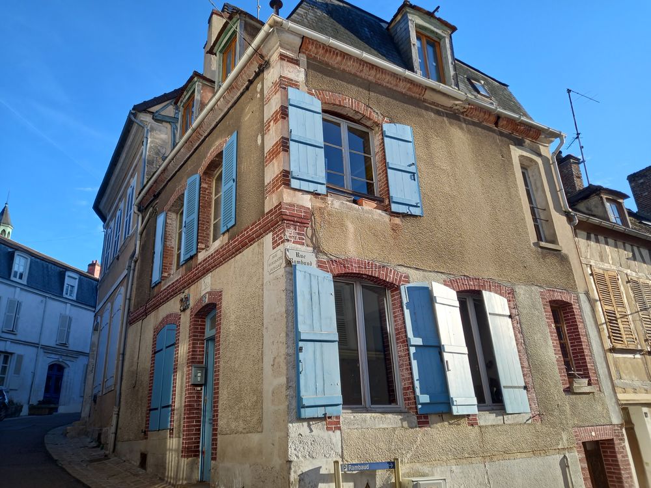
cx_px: 326
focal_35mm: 25
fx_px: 470
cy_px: 244
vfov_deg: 54.9
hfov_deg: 69.4
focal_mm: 4.6
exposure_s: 1/267
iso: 25
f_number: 2
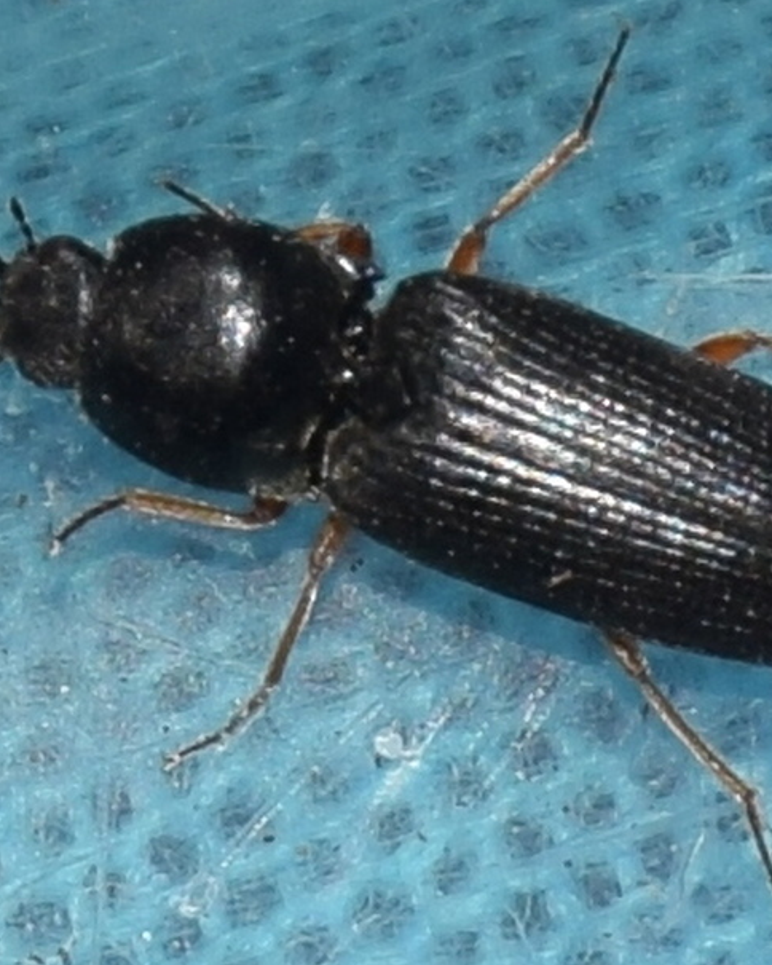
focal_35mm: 314
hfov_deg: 4.9
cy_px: 464
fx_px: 8968
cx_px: 282
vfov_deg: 6.2
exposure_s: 1/160
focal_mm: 140
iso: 100
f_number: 11
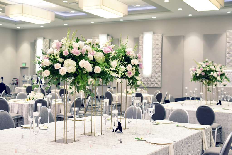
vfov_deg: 27.0
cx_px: 116
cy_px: 78
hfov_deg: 39.6
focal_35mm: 50
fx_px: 322
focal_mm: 50
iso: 2000
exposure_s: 1/320
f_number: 3.2
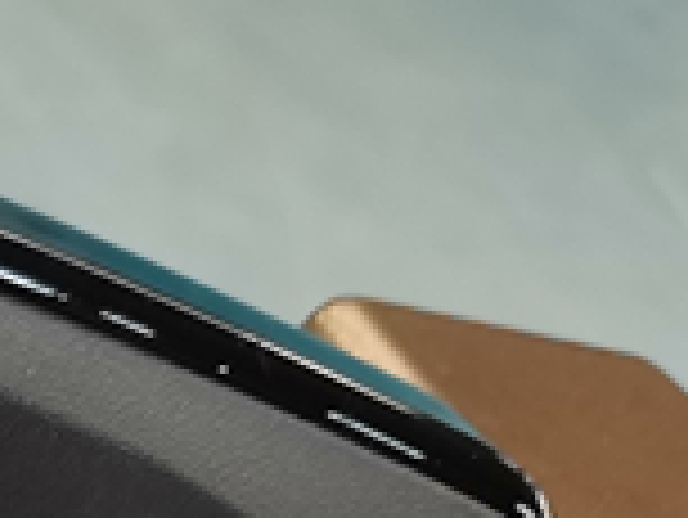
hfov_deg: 12.5
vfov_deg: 9.9
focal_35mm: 136
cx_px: -760
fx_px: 2705
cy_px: 1144
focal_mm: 4.75
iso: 320
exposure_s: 1/100
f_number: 1.8
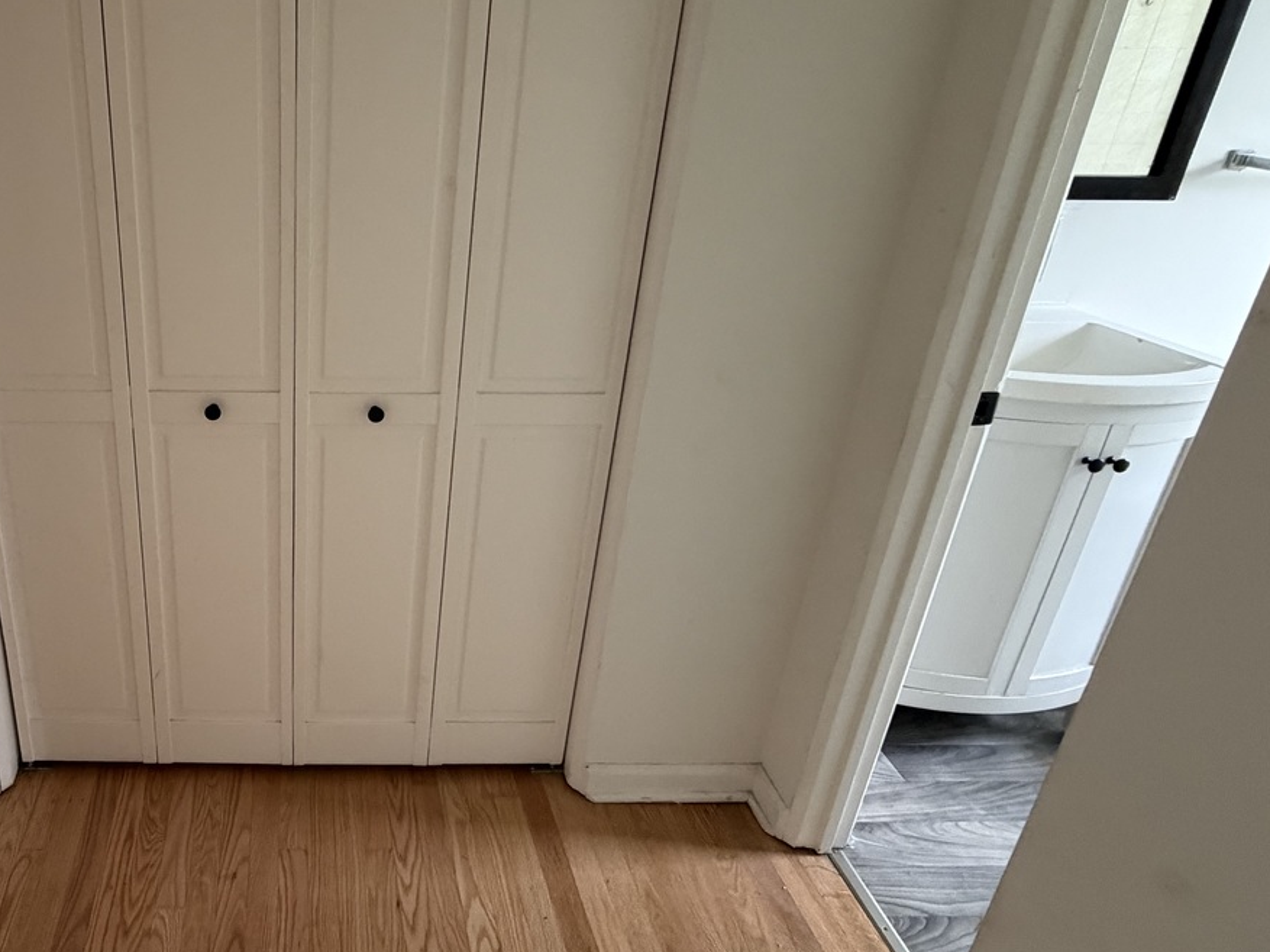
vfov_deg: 58.2
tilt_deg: -20.9
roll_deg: -0.6
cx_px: 308
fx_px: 843
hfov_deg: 68.8
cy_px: 362
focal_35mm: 23
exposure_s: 1/63
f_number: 2.2
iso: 320
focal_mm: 2.22
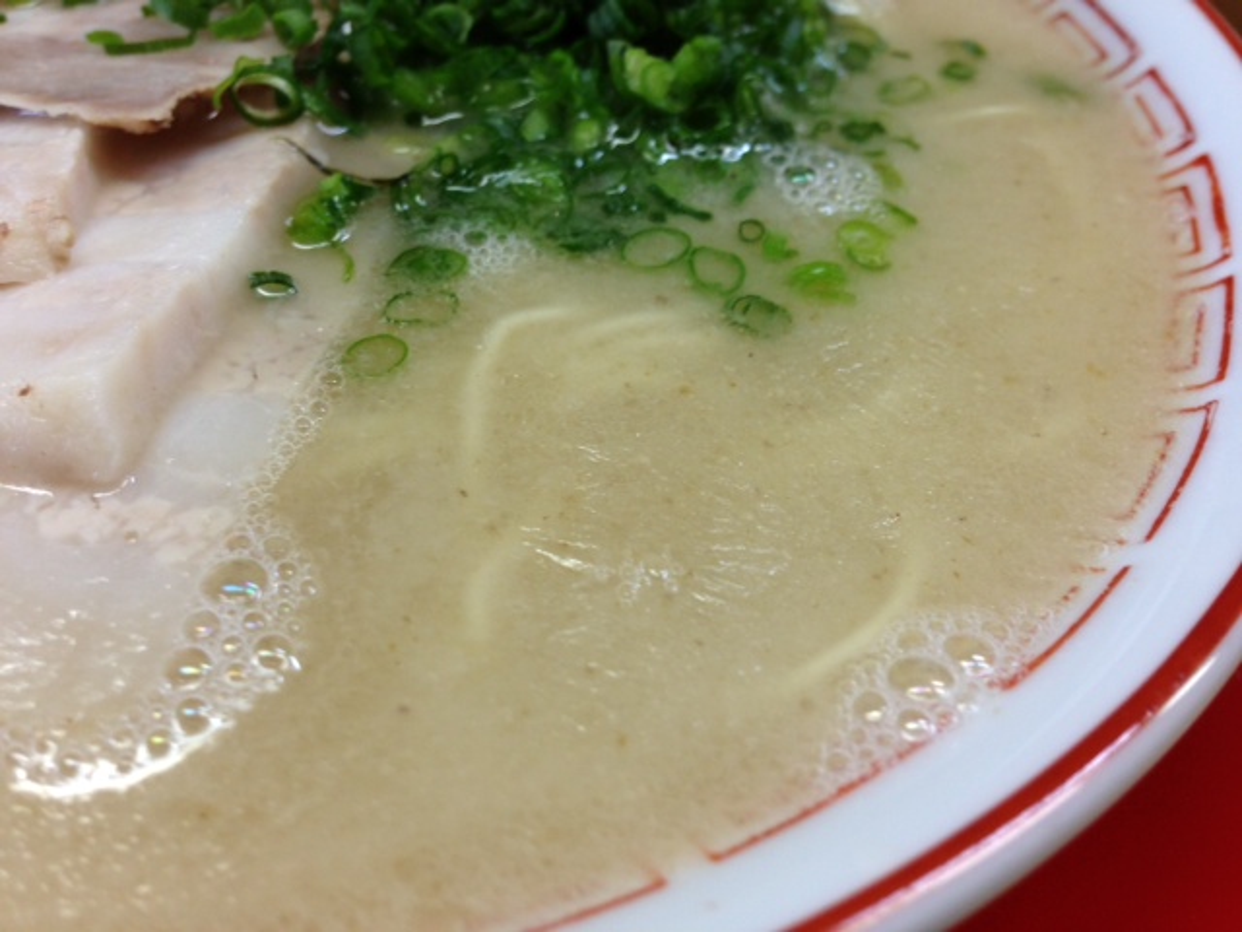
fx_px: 1184
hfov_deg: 55.4
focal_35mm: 33
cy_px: 466
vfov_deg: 42.9
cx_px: 621
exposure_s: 1/20
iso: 64
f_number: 2.4
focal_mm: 4.13
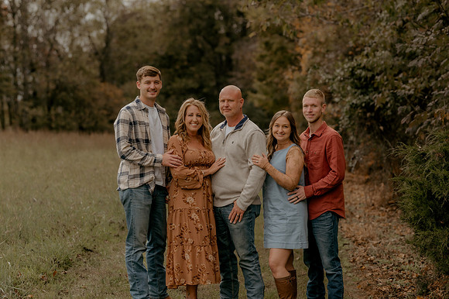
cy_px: 150
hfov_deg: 23.9
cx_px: 224
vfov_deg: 16.1
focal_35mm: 85
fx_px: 1059
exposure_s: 1/640
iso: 125
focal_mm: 85
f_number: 2.8
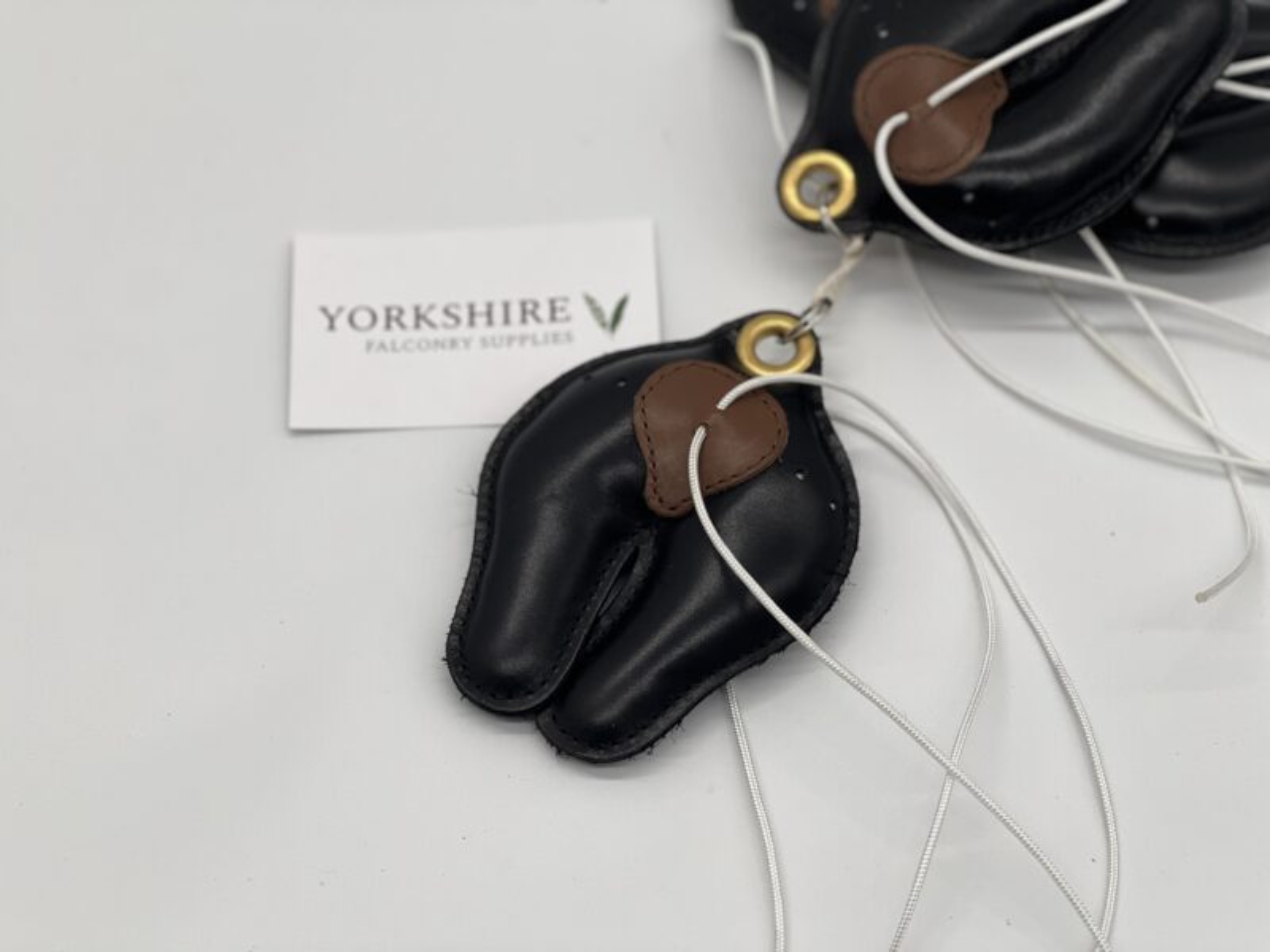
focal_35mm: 77
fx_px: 2825
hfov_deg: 25.3
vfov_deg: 19.1
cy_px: 476
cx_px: 635
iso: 64
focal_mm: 9
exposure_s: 1/121
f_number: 2.8
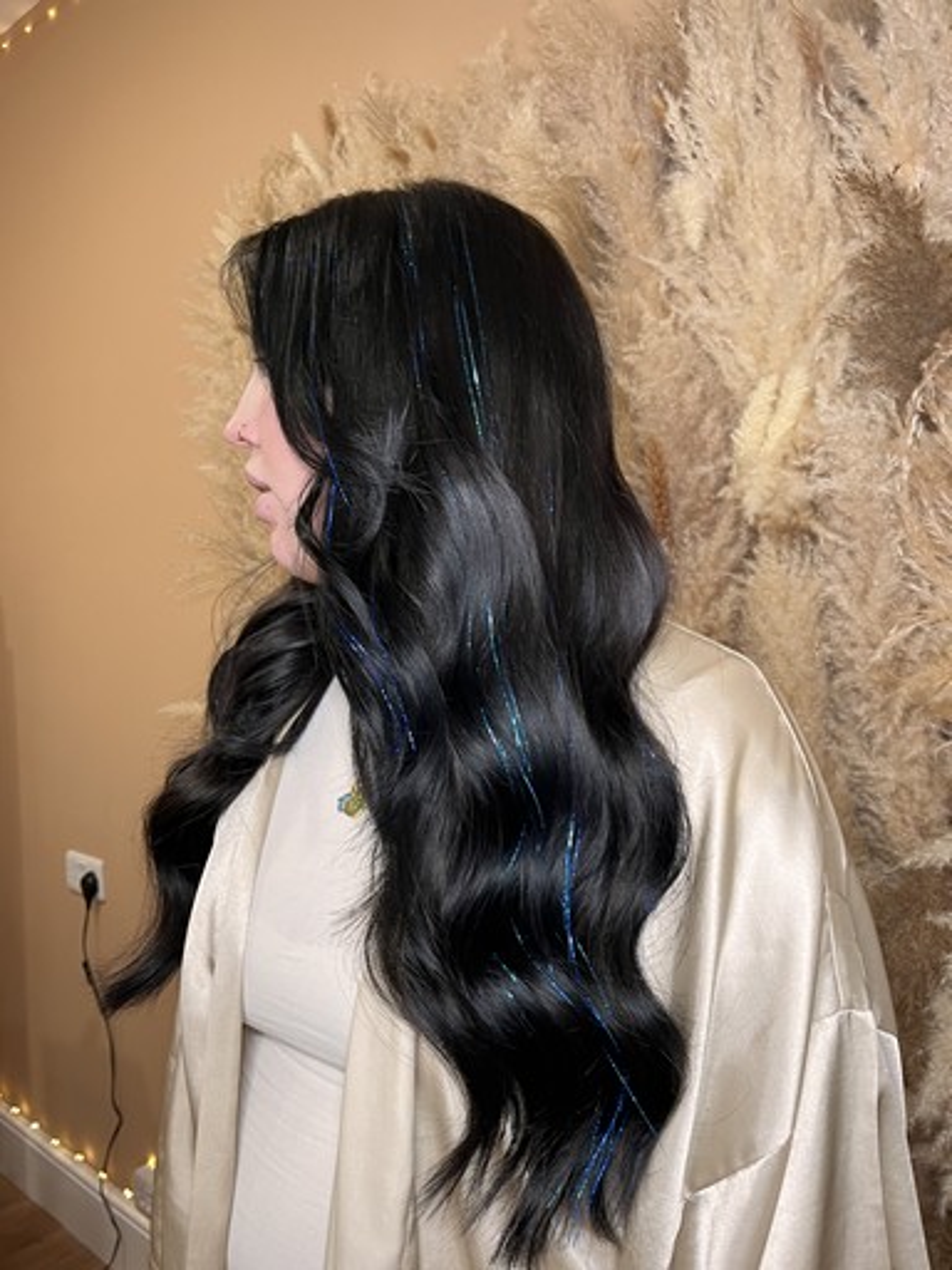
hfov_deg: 53.1
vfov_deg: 67.3
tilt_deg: -2.4
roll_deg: +1.2
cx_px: 476
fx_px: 953
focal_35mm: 26
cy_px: 635
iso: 100
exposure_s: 1/50
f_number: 1.6
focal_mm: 5.1
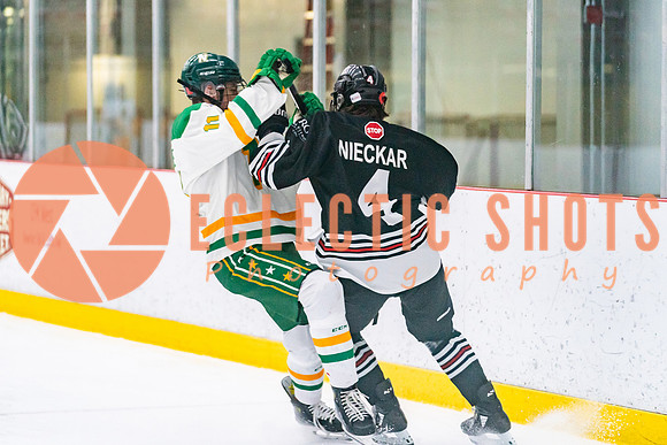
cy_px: 172
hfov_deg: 12.3
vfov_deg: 8.2
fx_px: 3102
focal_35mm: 167
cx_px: 283
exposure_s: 1/1250
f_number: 2.8
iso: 3200
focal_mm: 125
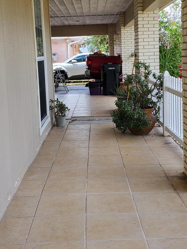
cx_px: 95
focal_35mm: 48
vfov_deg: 39.3
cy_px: 88
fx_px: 346
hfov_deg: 30.3
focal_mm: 4.3
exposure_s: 1/313
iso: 50
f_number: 2.4
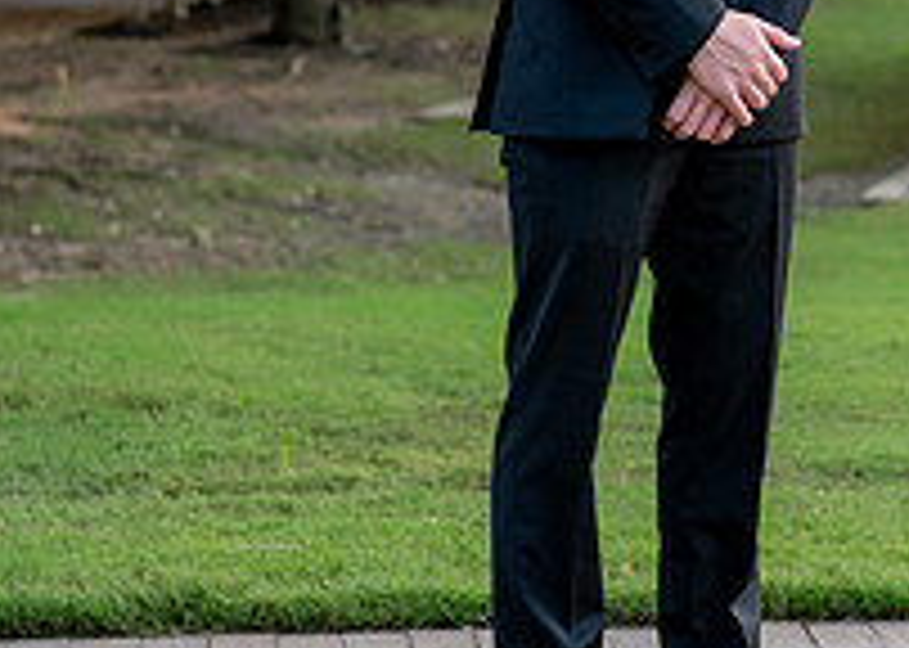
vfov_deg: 8.9
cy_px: -1
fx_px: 4128
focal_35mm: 160
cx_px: 686
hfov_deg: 12.5
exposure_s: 1/400
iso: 320
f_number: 2.5
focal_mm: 50
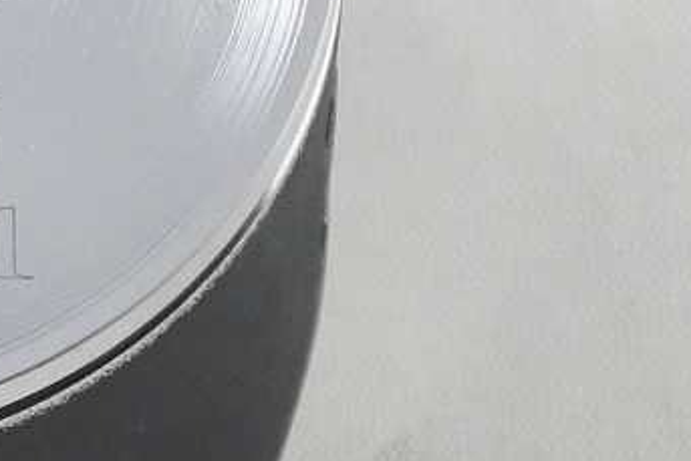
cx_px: -226
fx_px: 4205
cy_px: 52
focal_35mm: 219
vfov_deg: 6.3
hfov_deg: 9.2
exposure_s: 1/125
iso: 500
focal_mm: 18
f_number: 4.5
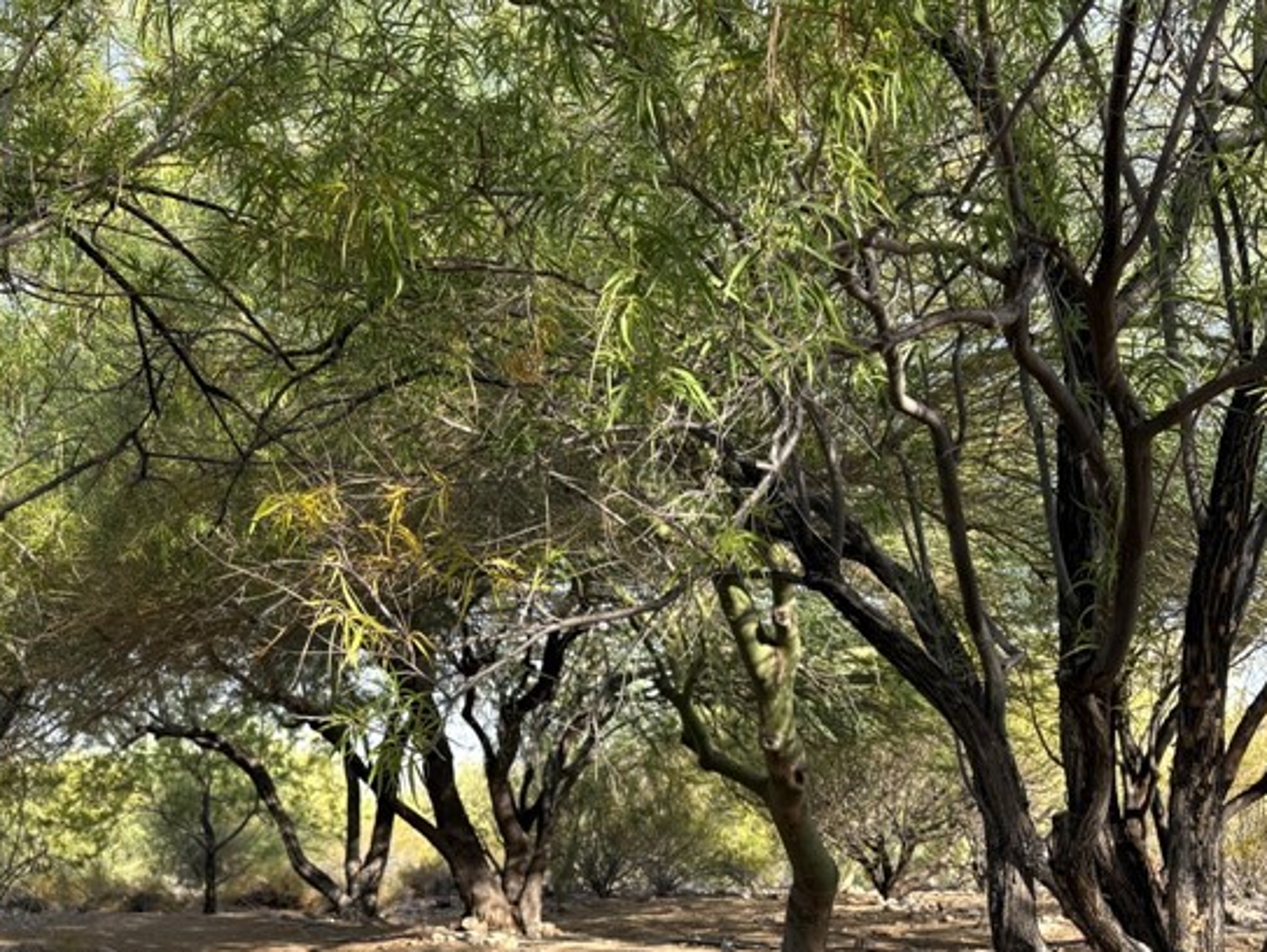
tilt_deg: +7.4
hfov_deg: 37.9
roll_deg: +0.7
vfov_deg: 29.7
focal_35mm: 49
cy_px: 539
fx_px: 1795
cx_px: 310
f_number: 1.6
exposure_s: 1/1064
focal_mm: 5.96
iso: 50
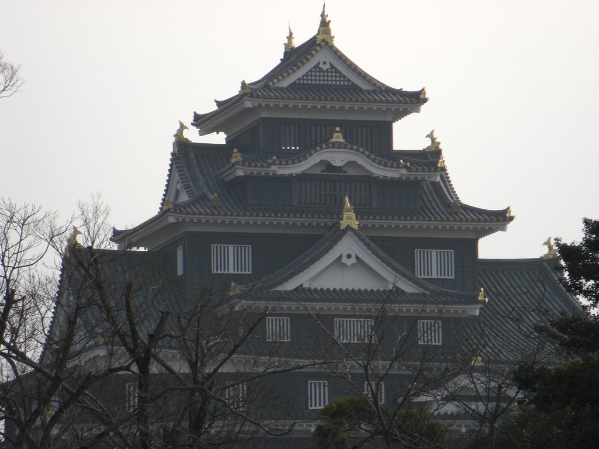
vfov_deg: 5.6
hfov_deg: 7.4
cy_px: 224
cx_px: 300
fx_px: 4603
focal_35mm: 266
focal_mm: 44.1
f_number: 5.3
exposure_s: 1/500
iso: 100
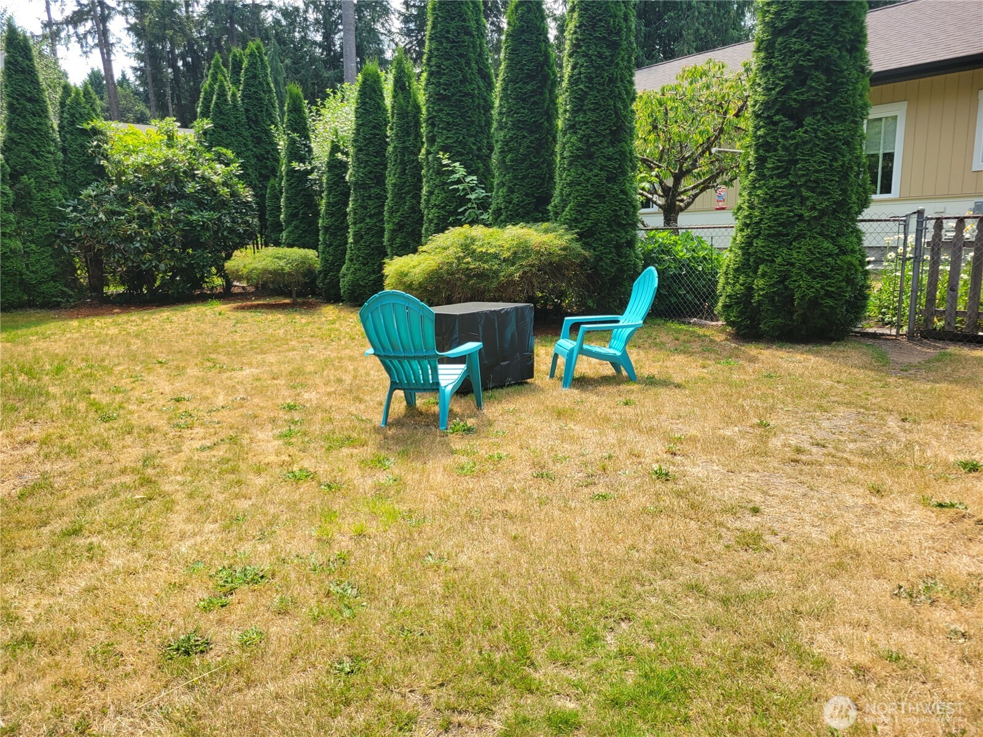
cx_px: 492
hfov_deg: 67.3
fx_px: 738
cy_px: 368
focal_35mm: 26
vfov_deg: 53.1
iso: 40
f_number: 1.8
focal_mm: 5.4
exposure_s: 1/794
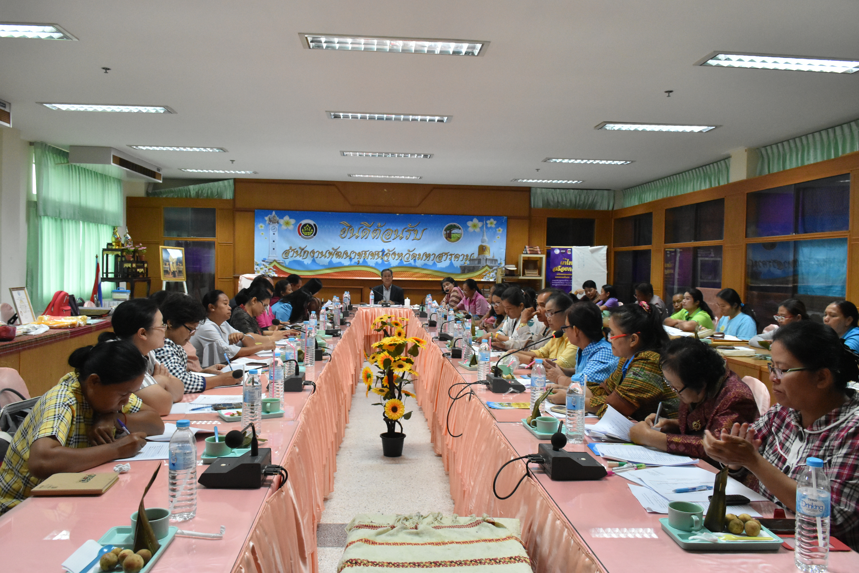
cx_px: 430
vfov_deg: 47.9
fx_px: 644
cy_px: 286
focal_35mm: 27
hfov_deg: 67.4
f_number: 6.3
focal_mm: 18
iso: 2500
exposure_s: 1/160
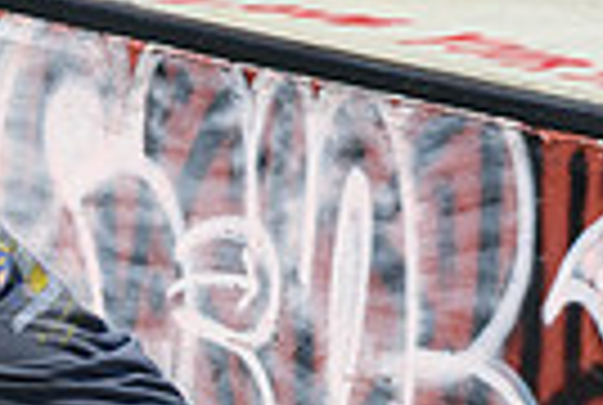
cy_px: 614
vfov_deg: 1.6
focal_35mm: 842
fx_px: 14135
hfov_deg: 2.4
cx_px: -464
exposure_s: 1/1000
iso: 200
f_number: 8
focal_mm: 130
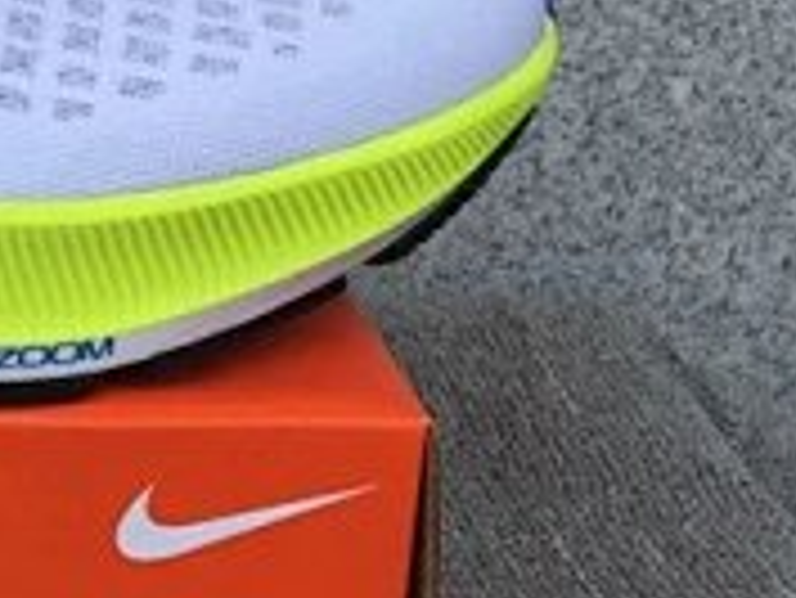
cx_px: -445
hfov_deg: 15.9
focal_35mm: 112
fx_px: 2577
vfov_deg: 13.2
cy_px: 243
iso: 25
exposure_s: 1/702
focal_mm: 3.3
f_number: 2.4
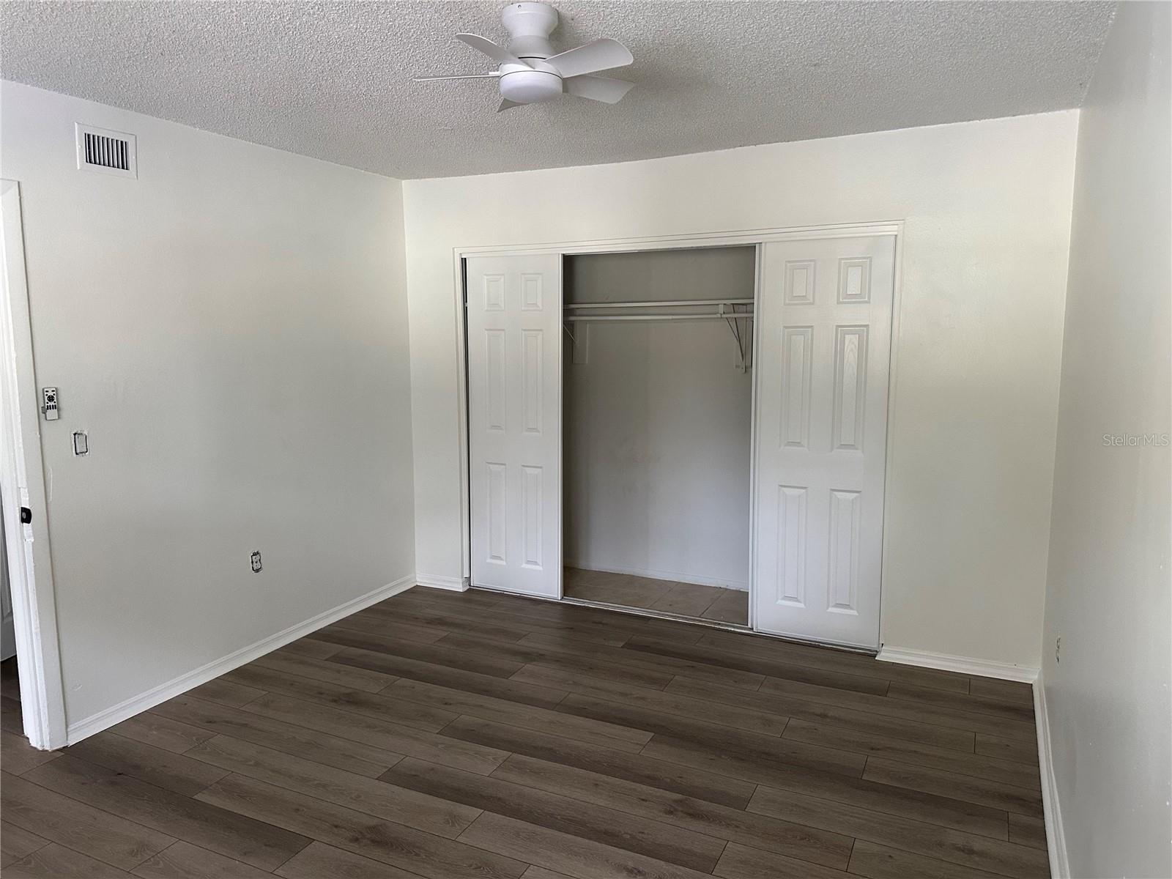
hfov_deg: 71.6
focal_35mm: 24
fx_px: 813
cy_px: 440
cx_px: 586
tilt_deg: -7.7
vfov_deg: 56.8
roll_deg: -0.1
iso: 400
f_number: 1.78
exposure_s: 1/60
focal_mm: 6.86
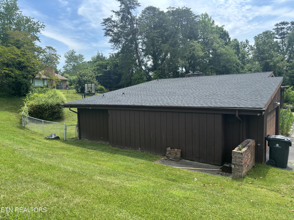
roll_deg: +1.4
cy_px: 110
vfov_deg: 53.1
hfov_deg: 67.3
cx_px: 147
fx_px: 221
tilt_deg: -5.6
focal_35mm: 26
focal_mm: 5.96
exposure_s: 1/1205
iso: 50
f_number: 1.6
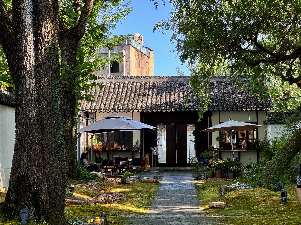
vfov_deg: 19.1
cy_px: 112
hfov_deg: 25.3
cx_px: 150
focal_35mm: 77
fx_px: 670
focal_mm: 9
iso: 40
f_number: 2.8
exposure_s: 1/99
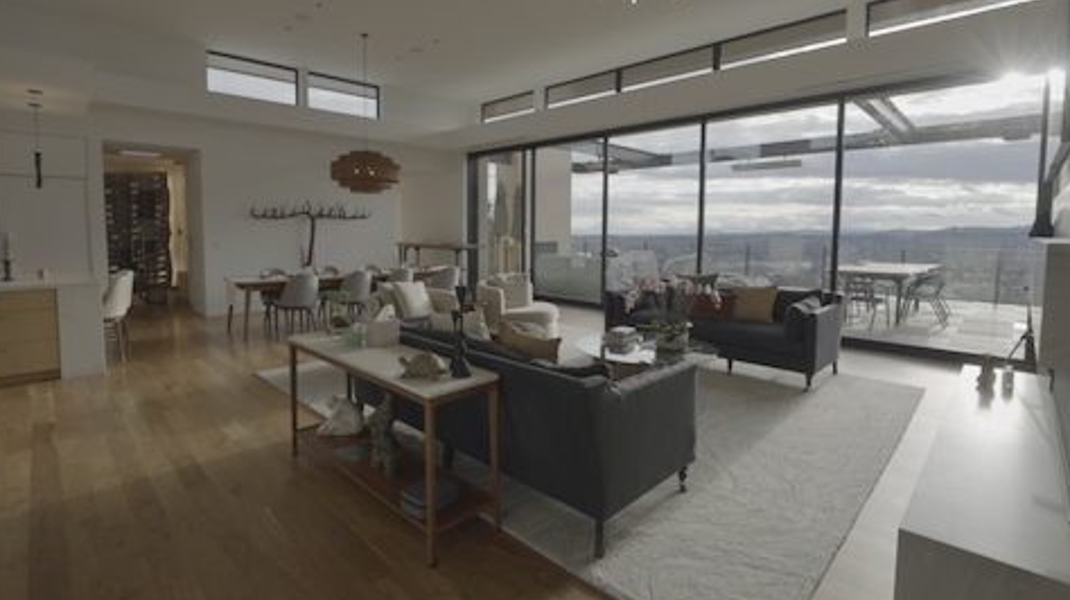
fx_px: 482
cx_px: 512
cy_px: 264
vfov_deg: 63.6
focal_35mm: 17
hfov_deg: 95.9
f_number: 6.3
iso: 640
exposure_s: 1/200
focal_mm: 12
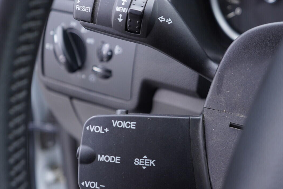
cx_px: 152
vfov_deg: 27.5
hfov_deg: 40.3
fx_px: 385
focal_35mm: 49
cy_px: 88
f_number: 2.8
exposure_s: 1/40
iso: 250
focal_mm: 24
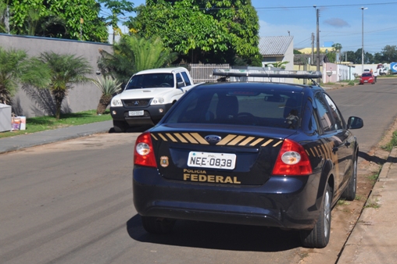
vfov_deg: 20.0
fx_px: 749
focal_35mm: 68
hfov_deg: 29.7
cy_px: 136
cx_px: 218
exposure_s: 1/350
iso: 200
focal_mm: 36
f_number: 9.5
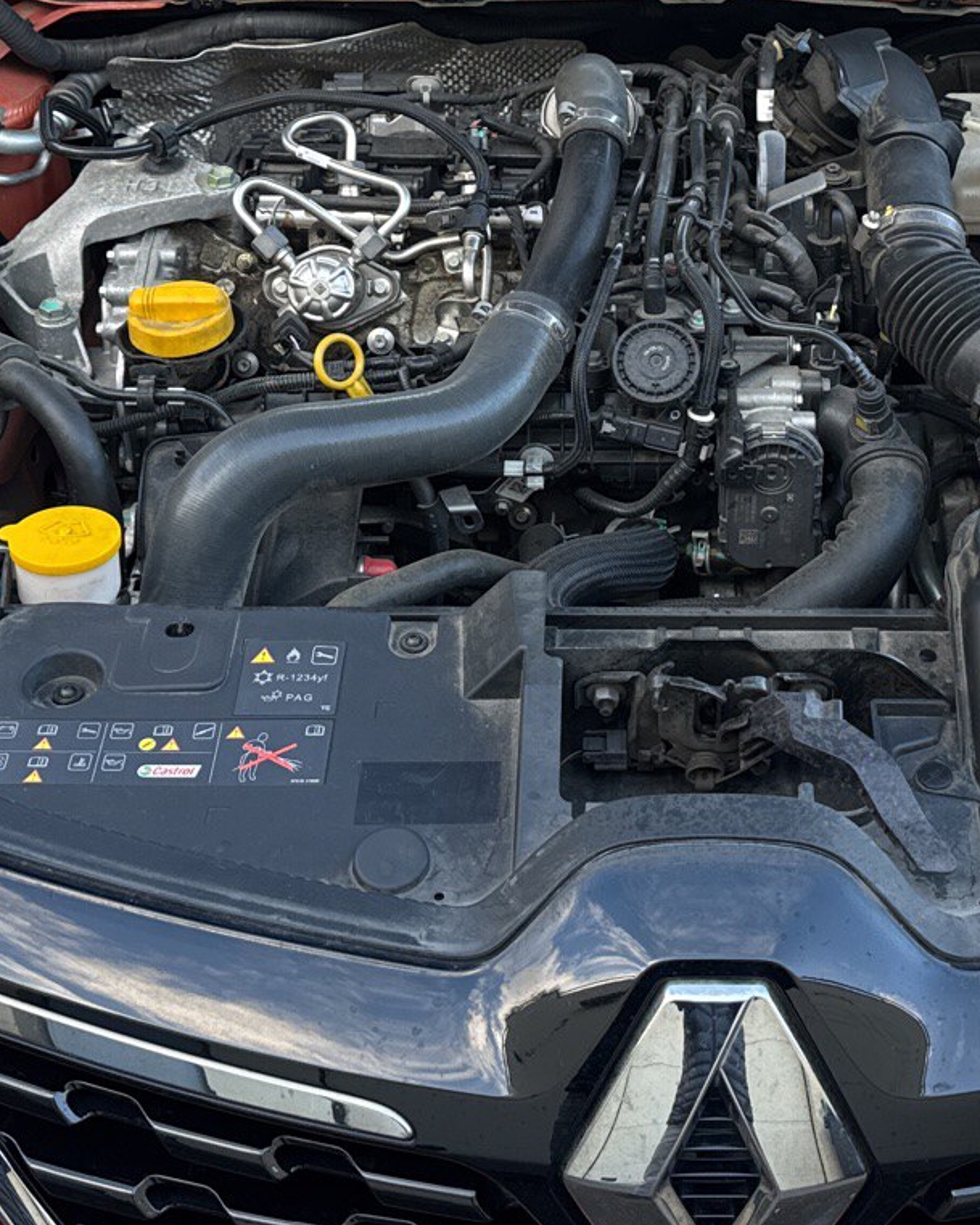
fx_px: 2211
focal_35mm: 61
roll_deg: -0.7
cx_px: 694
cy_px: 357
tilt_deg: -33.3
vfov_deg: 30.6
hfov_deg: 24.8
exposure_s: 1/219
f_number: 1.78
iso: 125
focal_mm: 6.76
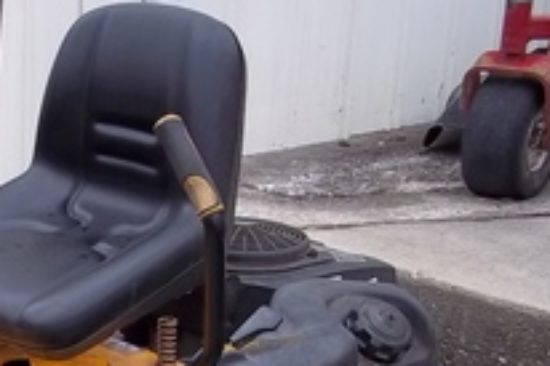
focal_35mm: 99
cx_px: -51
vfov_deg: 13.2
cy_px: 505
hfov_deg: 19.8
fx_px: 1511
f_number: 3.1
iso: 80
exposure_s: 1/250
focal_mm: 6.5
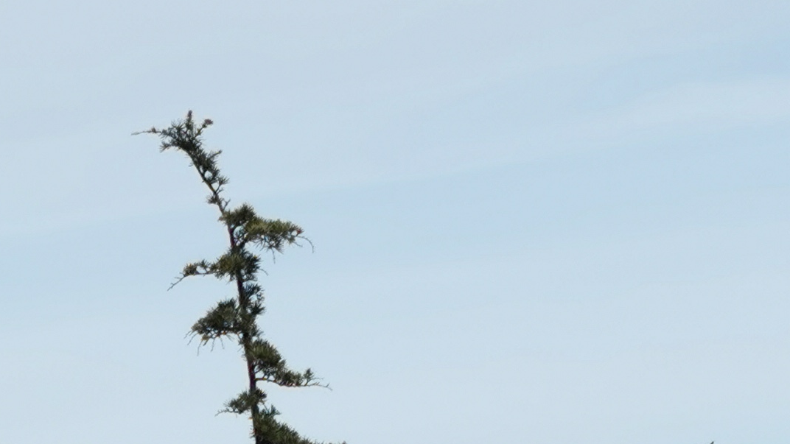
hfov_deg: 11.3
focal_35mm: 189
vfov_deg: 6.2
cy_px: 990
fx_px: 3959
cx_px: 1
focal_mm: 5.56
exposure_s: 1/3731
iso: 50
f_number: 1.6
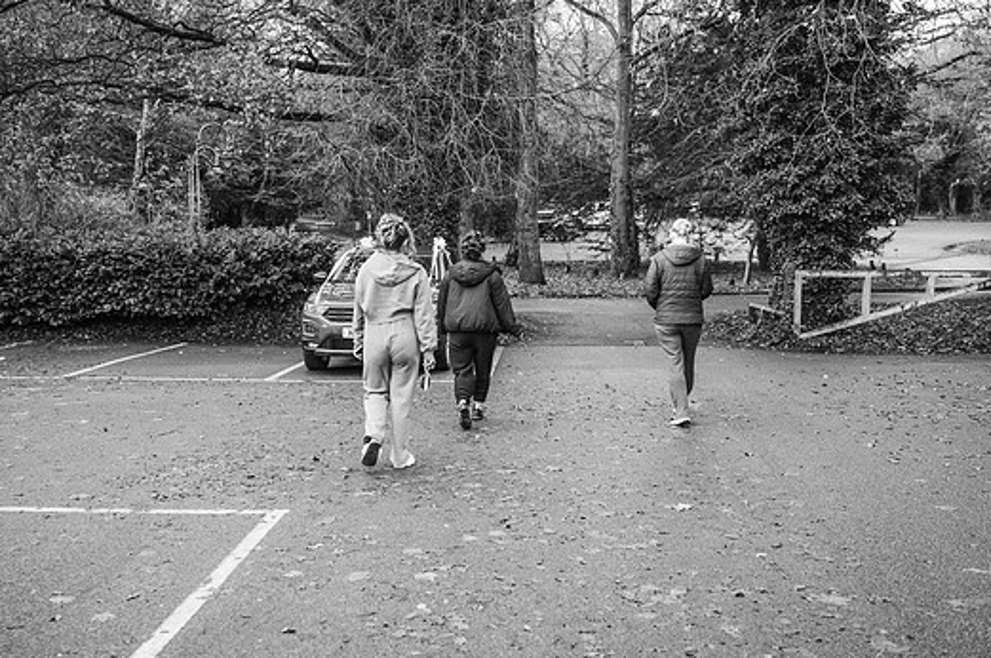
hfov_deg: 49.5
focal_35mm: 39
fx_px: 1072
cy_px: 354
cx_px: 453
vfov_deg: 34.1
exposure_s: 1/200
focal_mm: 35
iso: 250
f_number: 2.8
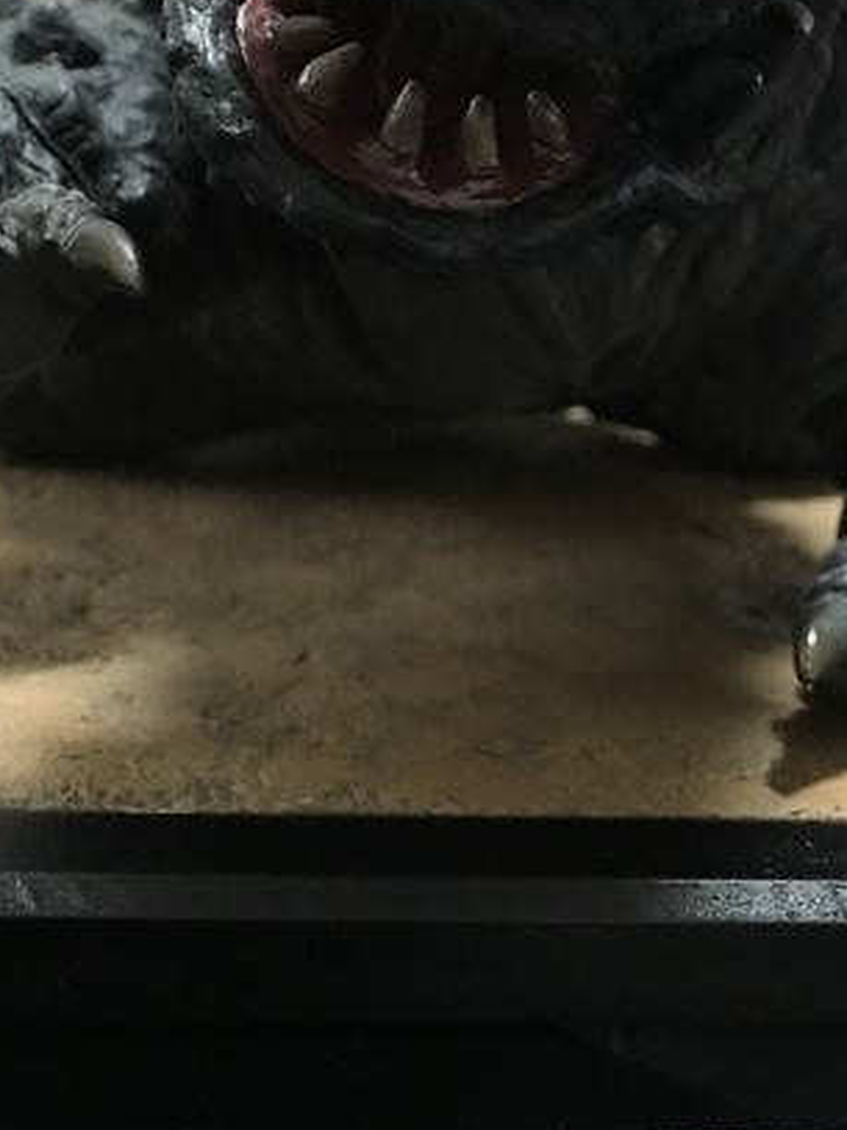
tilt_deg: -0.3
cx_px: 580
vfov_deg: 32.3
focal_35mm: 57
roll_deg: -2.7
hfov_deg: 25.5
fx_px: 1861
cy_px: 139
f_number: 2.2
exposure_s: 1/15
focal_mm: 4.15
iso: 100
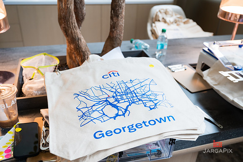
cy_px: 81
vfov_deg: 39.4
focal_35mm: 33
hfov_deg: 56.6
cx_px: 122
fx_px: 226
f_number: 4
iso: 640
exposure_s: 1/160
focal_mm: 32
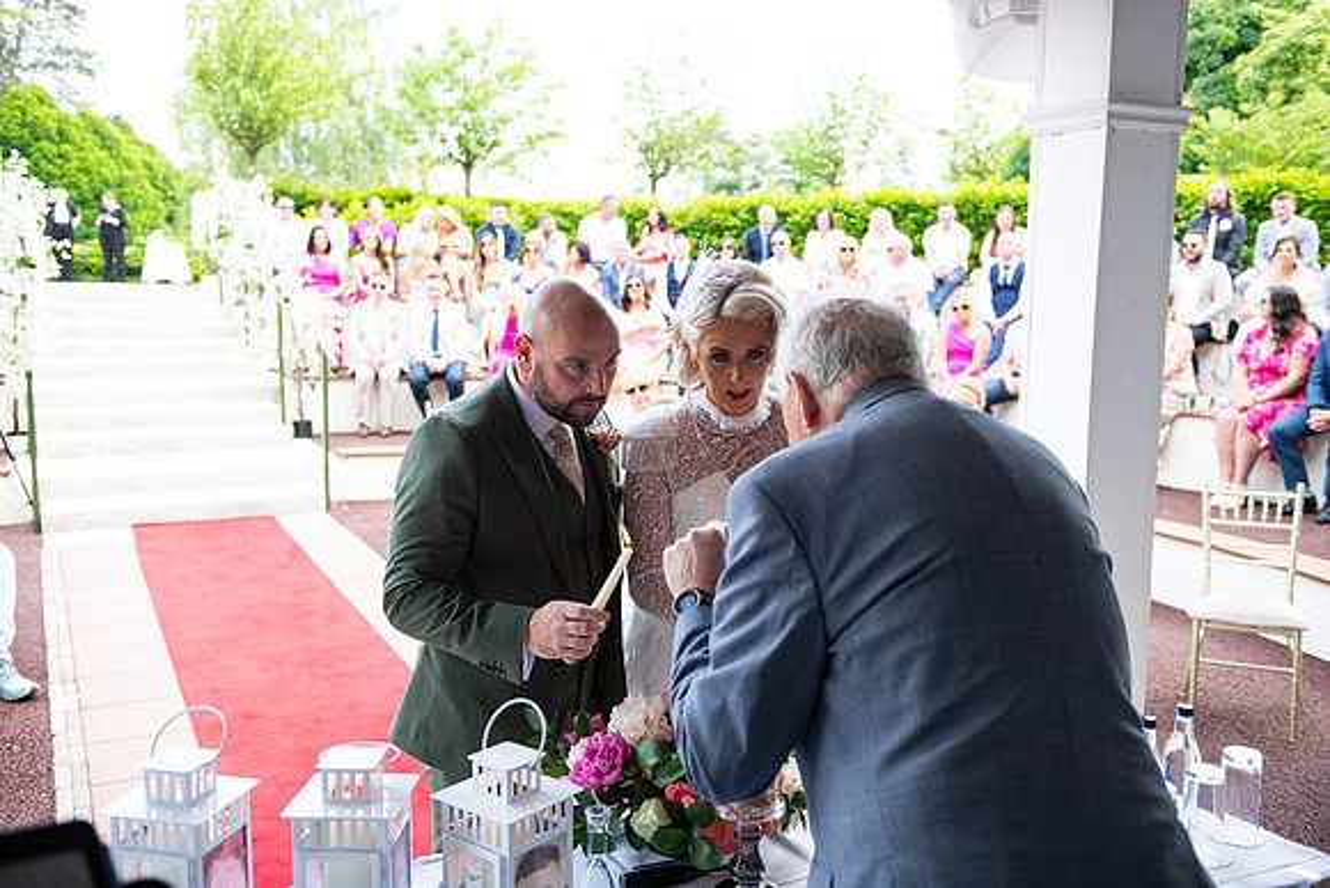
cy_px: 444
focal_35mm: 32
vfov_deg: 41.1
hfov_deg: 58.7
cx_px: 665
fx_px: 1182
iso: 160
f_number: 3.5
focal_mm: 32
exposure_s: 1/160
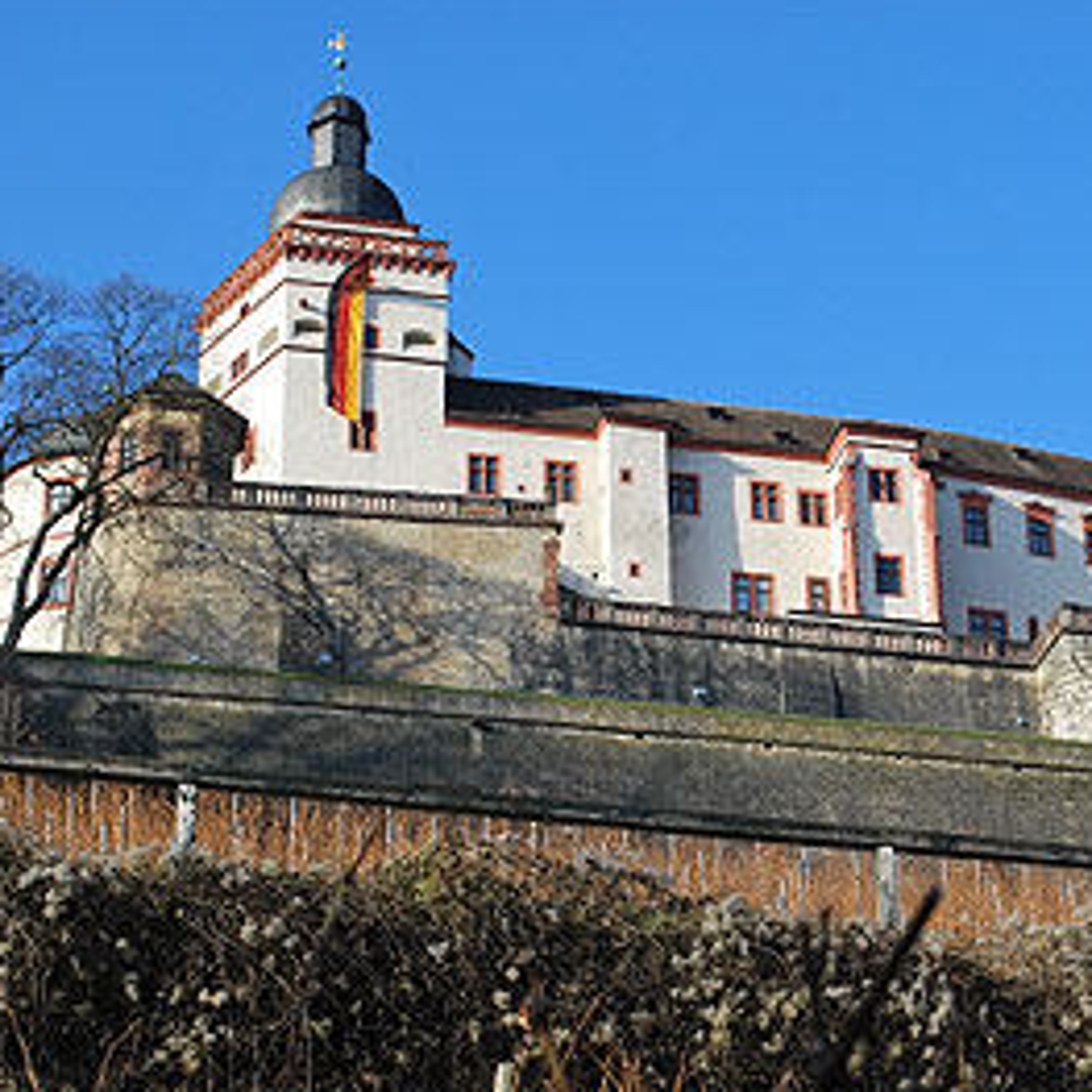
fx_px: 3426
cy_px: 615
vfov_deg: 18.1
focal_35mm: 96
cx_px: 855
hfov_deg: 18.0
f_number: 10
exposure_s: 1/250
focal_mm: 44
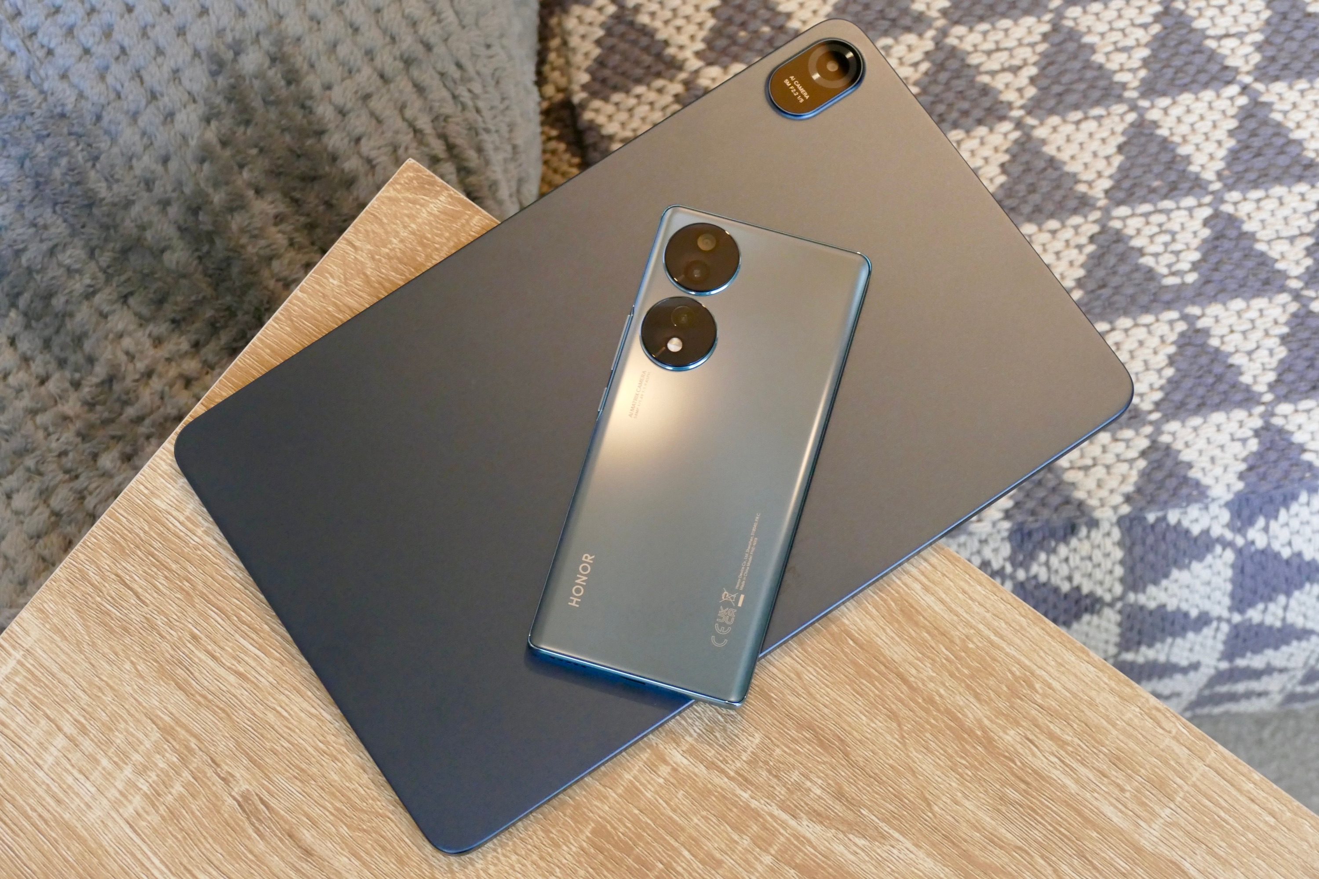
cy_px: 440
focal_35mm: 87
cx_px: 660
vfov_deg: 15.7
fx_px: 3187
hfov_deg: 23.4
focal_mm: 31.83
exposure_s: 1/40
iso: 1600
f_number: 4.5
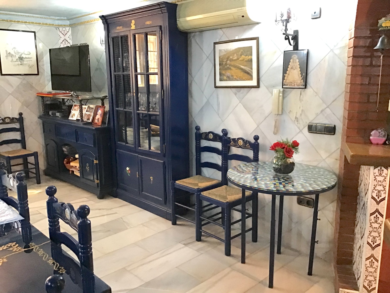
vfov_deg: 45.4
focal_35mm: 31
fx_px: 349
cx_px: 195
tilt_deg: -10.3
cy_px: 146
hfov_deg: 58.4
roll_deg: +0.9
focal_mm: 3.3
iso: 250
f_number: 2.4
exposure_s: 1/25
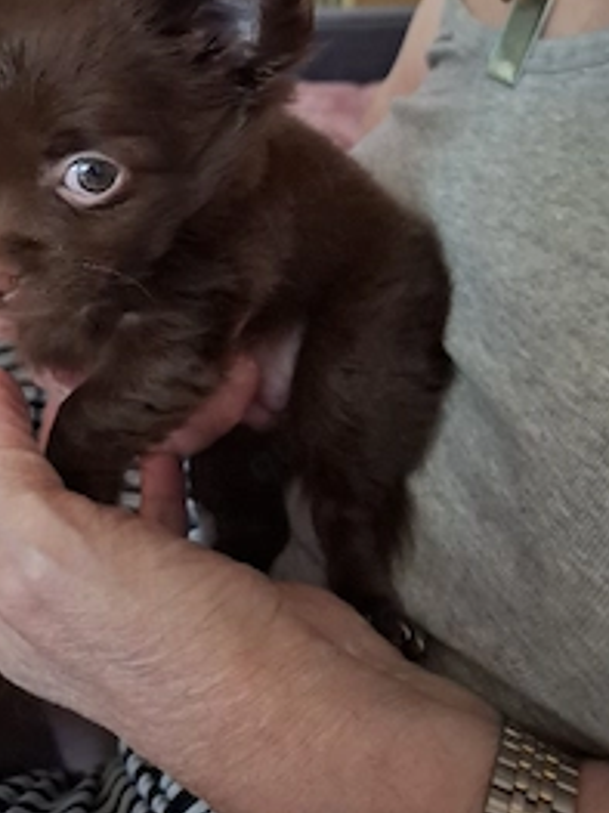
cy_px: 204
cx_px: 167
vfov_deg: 50.5
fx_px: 822
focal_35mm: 35
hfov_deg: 39.8
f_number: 1.8
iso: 800
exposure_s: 1/25
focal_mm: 5.54
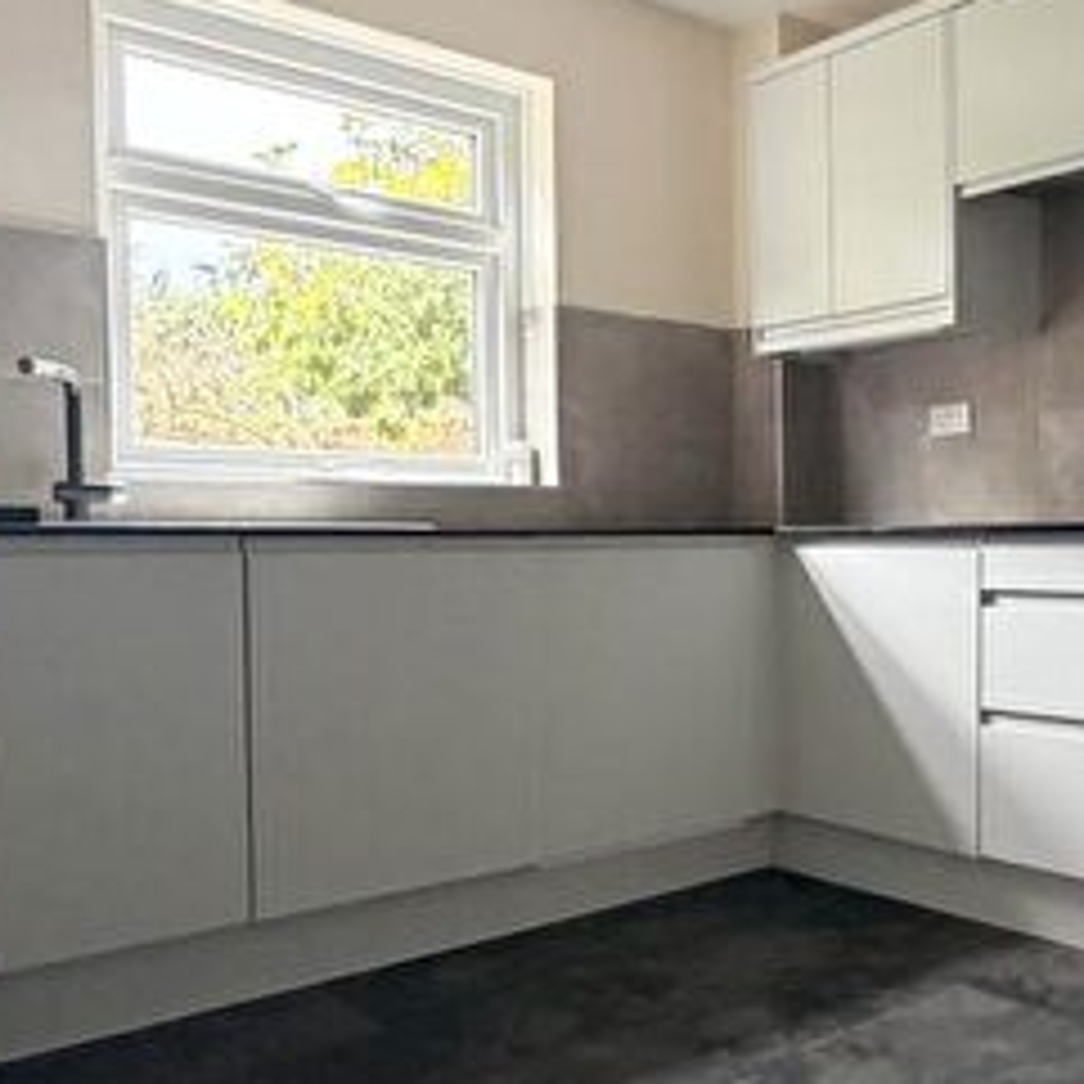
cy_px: 587
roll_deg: +1.6
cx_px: 864
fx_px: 1275
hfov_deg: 43.9
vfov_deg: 46.0
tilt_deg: -1.9
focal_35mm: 36
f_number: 2.2
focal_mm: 2.22
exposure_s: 1/82
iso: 320
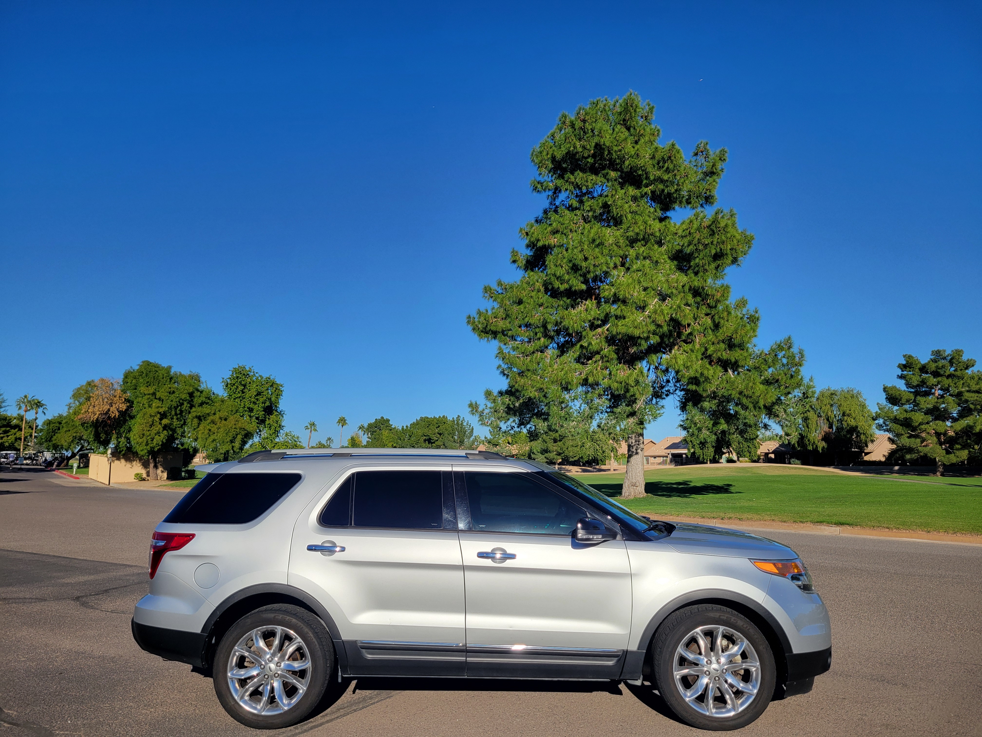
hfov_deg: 67.3
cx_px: 491
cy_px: 368
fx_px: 738
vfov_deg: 53.1
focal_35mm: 26
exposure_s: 1/3778
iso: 40
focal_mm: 5.4
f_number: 1.8
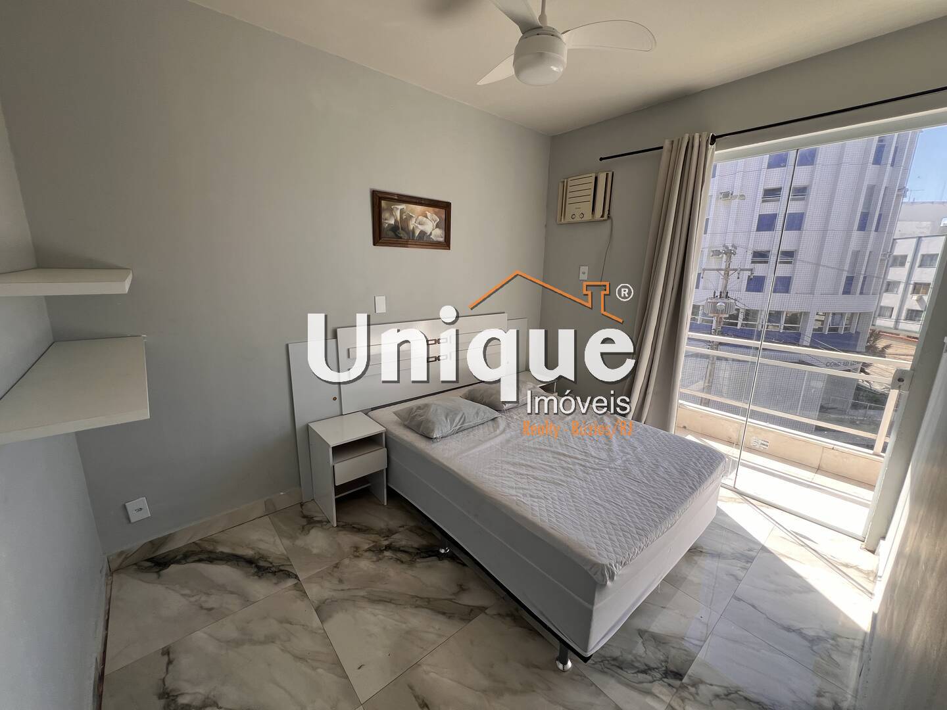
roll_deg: -1.4
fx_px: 356
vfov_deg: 89.9
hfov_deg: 106.2
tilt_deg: -13.6
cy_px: 355
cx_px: 474
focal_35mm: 13
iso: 32
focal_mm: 1.57
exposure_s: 1/197
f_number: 1.8
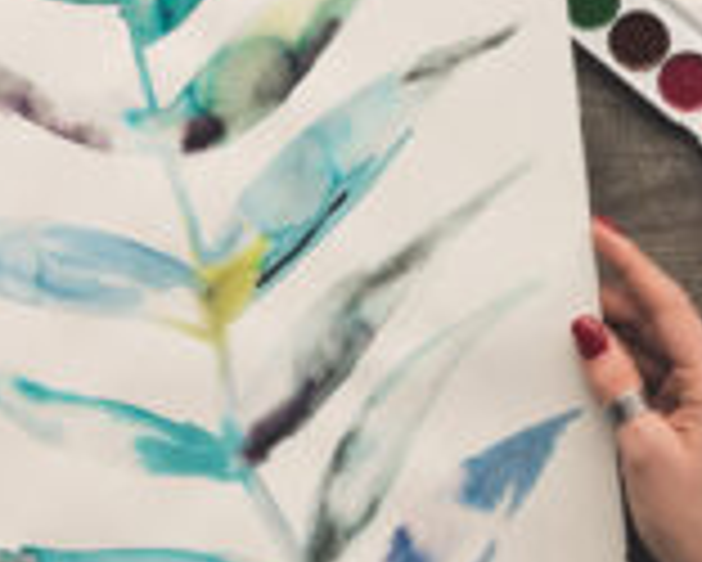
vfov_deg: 12.2
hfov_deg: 15.3
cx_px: 284
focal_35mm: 126
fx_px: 2619
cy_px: 160
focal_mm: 45
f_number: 9
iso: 500
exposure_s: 1/30
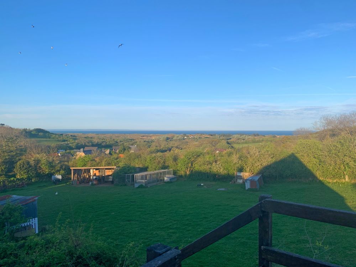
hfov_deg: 67.3
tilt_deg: -3.8
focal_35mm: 26
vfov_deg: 53.1
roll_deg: +0.9
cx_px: 178
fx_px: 267
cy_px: 134
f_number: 1.8
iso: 25
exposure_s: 1/1314
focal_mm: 4.25
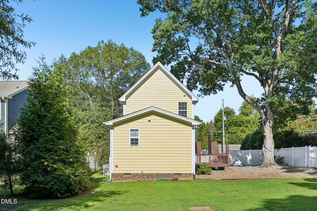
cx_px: 158
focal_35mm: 30
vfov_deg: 43.6
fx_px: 264
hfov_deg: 61.9
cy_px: 106
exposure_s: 1/400
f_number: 8
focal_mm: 30
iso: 100
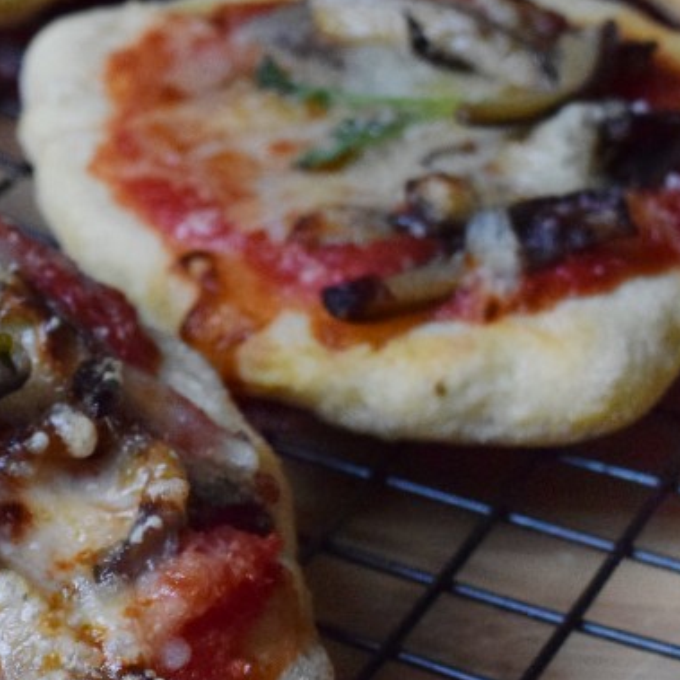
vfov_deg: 14.4
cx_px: -152
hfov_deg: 13.9
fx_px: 2696
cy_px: 403
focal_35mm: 121
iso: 3200
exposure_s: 1/640
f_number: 8
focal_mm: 31
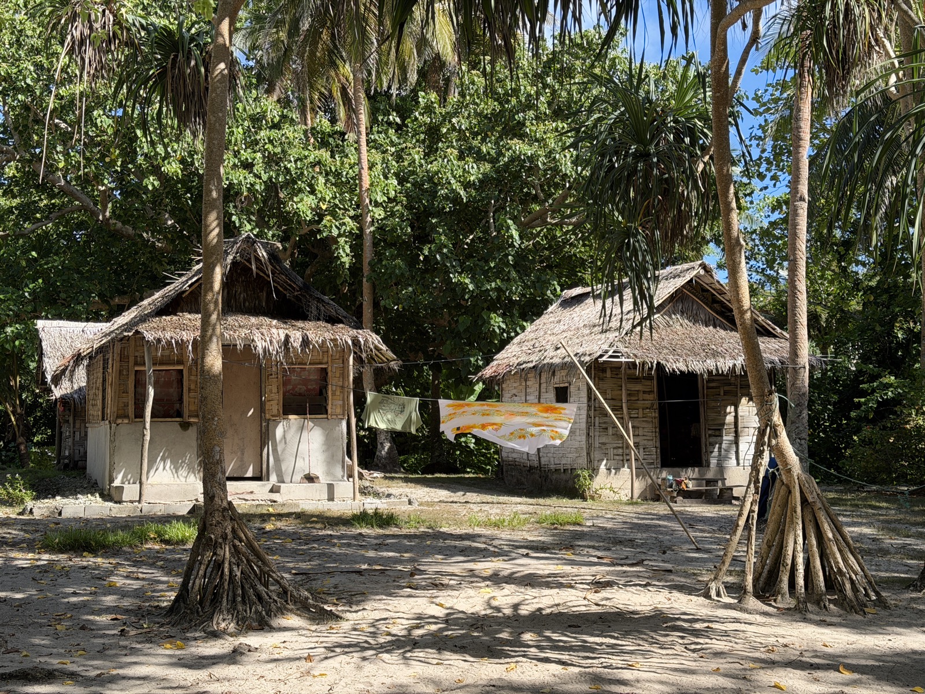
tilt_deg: +3.2
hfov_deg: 39.7
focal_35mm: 48
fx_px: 1283
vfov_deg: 30.3
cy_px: 347
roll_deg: +1.7
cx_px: 462
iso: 64
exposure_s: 1/1377
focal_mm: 6.76
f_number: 1.78
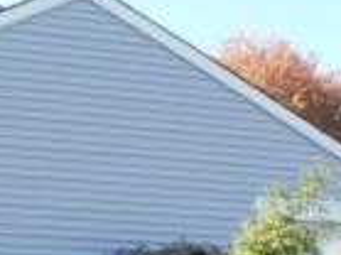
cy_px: 358
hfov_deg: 11.6
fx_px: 1634
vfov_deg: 8.8
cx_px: -86
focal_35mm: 166
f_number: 5.6
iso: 100
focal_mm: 6.3
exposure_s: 1/160
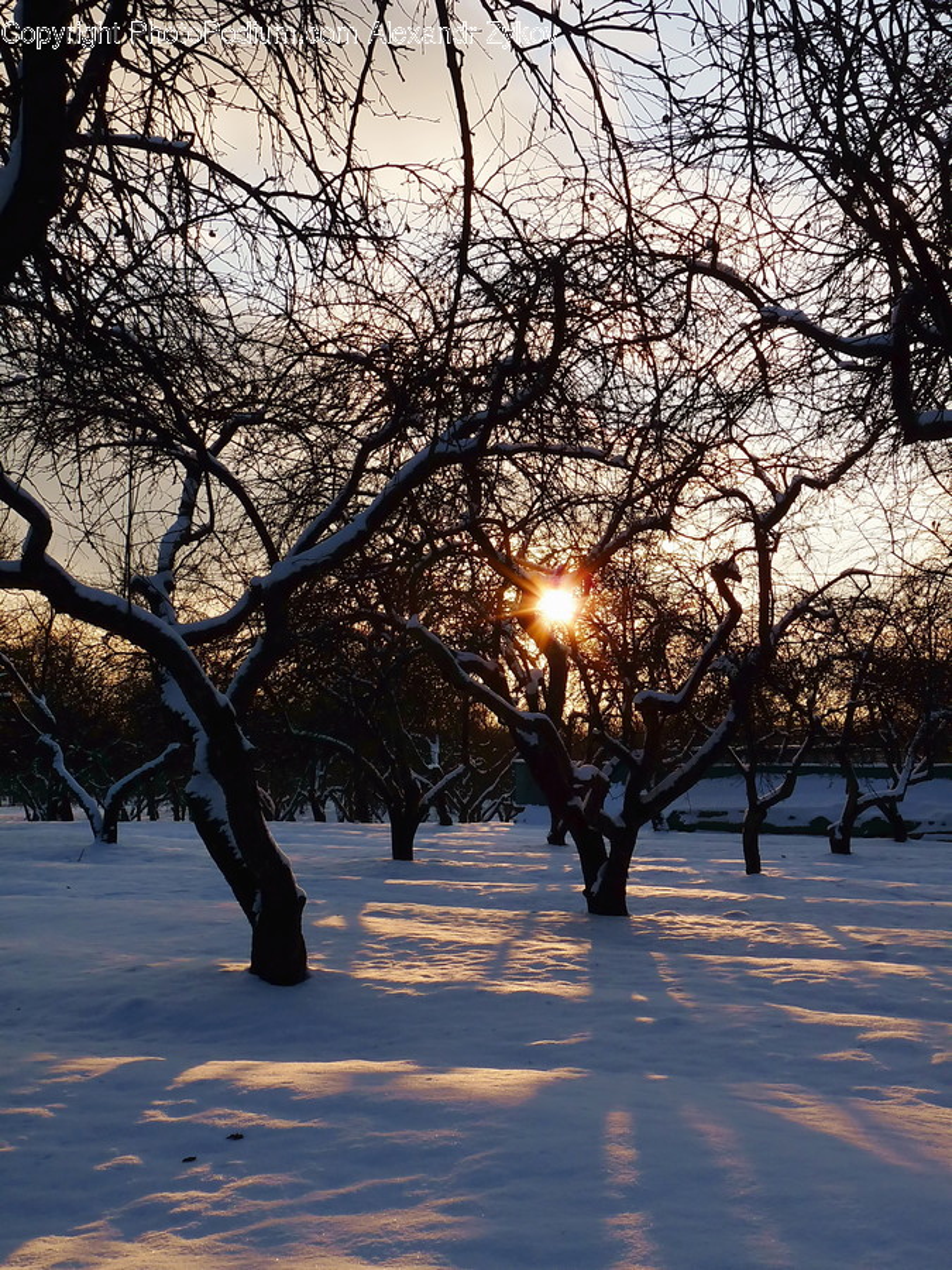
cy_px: 635
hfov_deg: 30.3
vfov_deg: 39.7
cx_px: 476
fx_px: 1760
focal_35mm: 48
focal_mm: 8.5
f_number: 5.6
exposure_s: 1/500
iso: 100
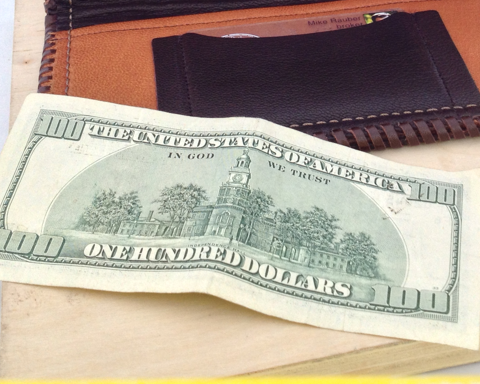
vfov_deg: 20.7
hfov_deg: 26.3
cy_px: 21
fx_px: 1023
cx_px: 316
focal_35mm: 72
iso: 50
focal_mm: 4.28
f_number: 2.4
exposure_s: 1/250
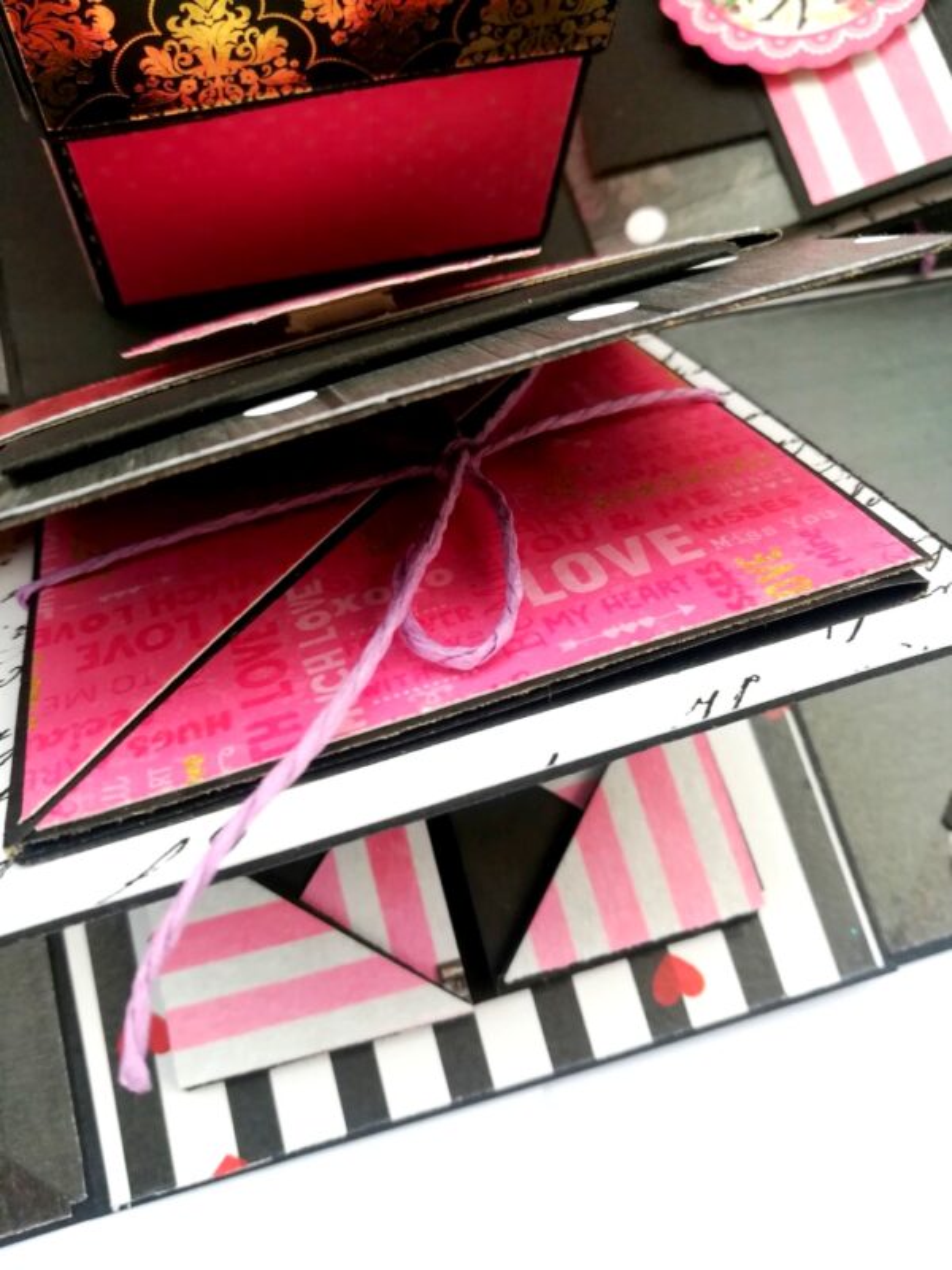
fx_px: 953
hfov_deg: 53.1
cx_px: 476
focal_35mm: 26
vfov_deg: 67.3
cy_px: 635
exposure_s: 1/33.3
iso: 100
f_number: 2.2
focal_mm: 3.83
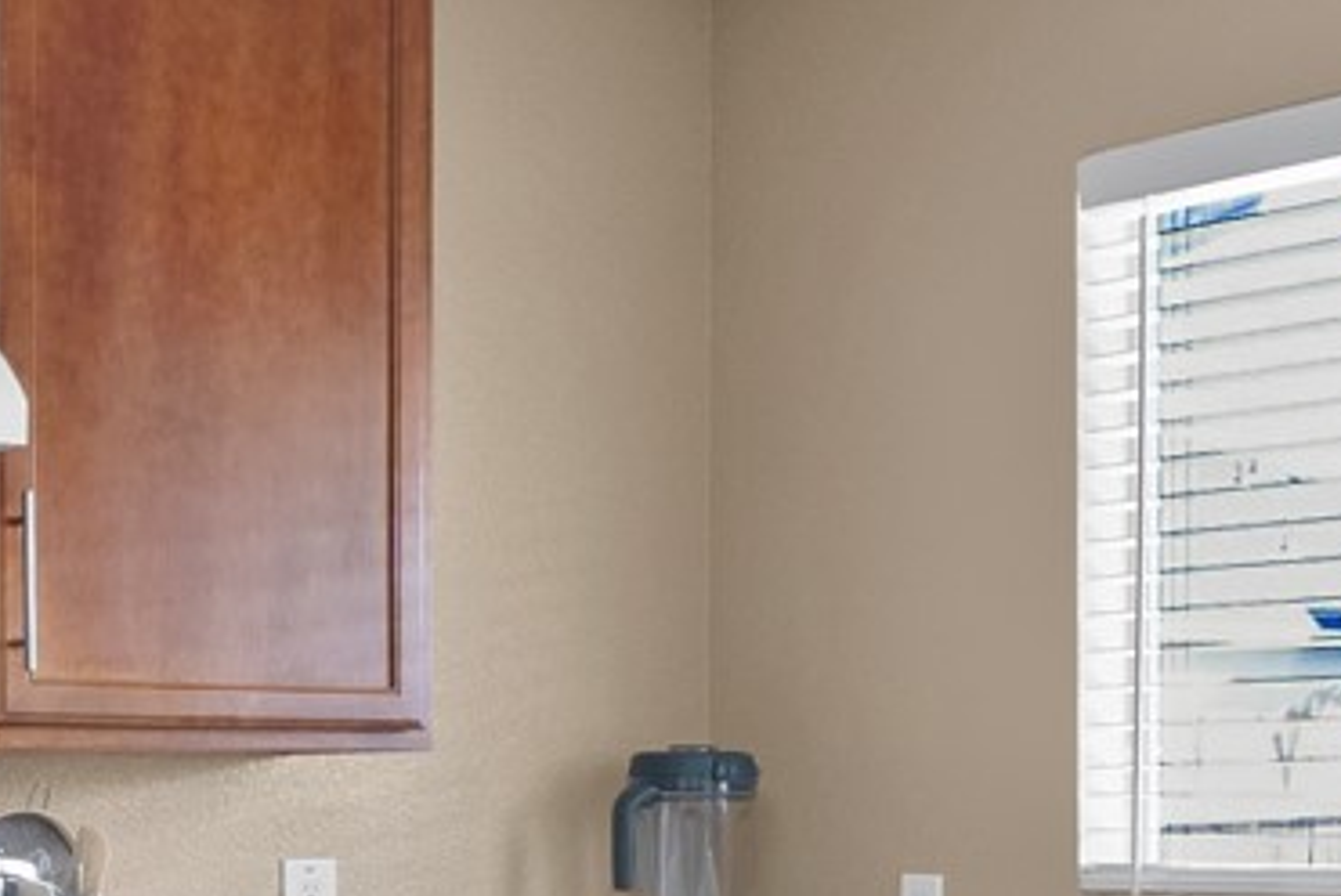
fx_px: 2609
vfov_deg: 19.3
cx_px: 267
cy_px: 726
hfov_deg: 28.2
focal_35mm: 70
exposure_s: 1/2
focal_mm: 13
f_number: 9
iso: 640
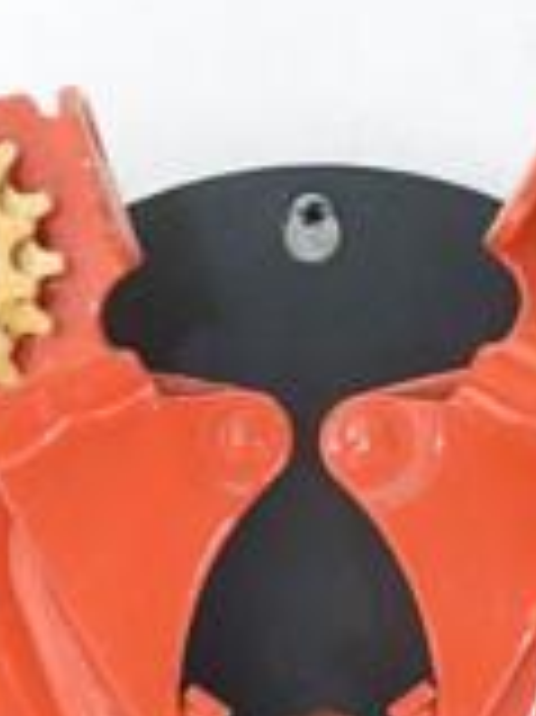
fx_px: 2026
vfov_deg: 19.9
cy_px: 554
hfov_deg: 15.1
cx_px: 324
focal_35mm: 98
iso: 400
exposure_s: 1/4
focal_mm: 6.9
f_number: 3.7
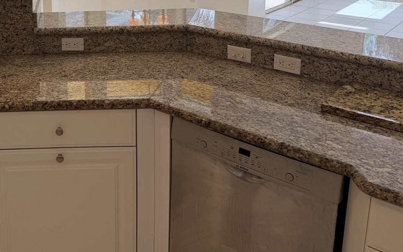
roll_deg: +2.0
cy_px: 5
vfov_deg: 27.6
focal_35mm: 44
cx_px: 64
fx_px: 483
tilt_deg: -12.0
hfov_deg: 42.6
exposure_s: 1/414
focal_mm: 6.76
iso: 80
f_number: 1.78
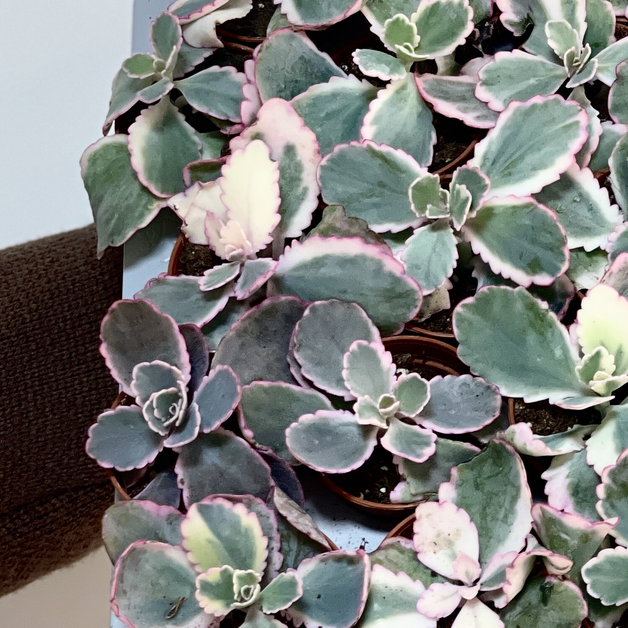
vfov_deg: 11.5
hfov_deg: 11.4
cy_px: 317
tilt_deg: -10.4
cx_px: 533
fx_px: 3120
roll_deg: -1.5
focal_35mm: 152
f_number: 2.2
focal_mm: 7.5
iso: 125
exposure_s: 1/100
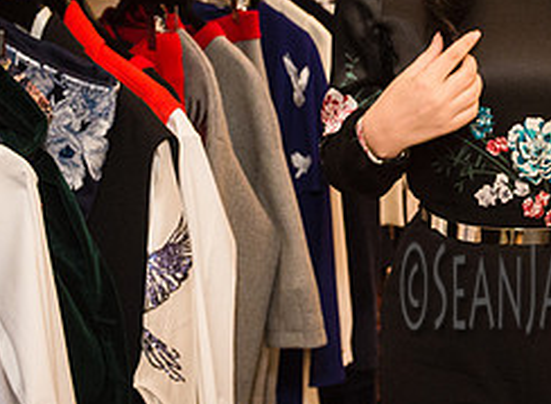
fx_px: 1263
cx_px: 547
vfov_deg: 17.9
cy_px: 37
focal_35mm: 80
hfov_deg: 23.6
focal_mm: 27
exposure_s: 1/400
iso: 3200
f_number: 4
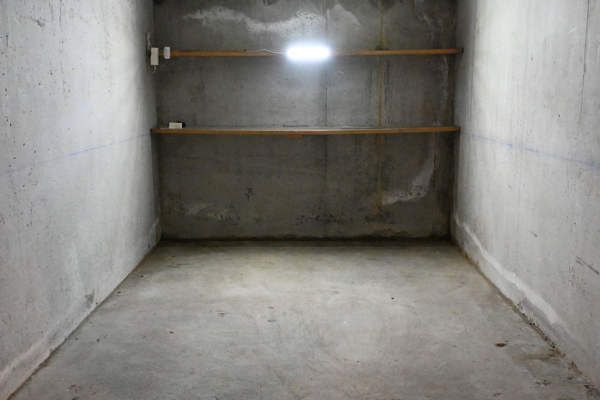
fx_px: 600
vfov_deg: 36.8
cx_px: 300
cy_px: 200
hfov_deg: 53.1
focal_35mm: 36
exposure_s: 1/60
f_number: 2.8
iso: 10000
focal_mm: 24
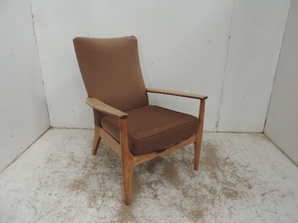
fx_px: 207
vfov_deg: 56.8
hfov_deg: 71.6
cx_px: 149
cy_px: 112
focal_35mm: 24
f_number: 3
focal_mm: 4.3
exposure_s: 1/30
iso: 180
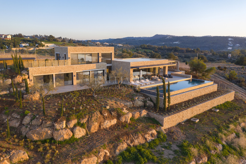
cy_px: 82
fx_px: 191
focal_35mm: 28
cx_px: 123
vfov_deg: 46.4
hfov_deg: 65.5
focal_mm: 10.26
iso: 100
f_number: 4.5
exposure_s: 1/60
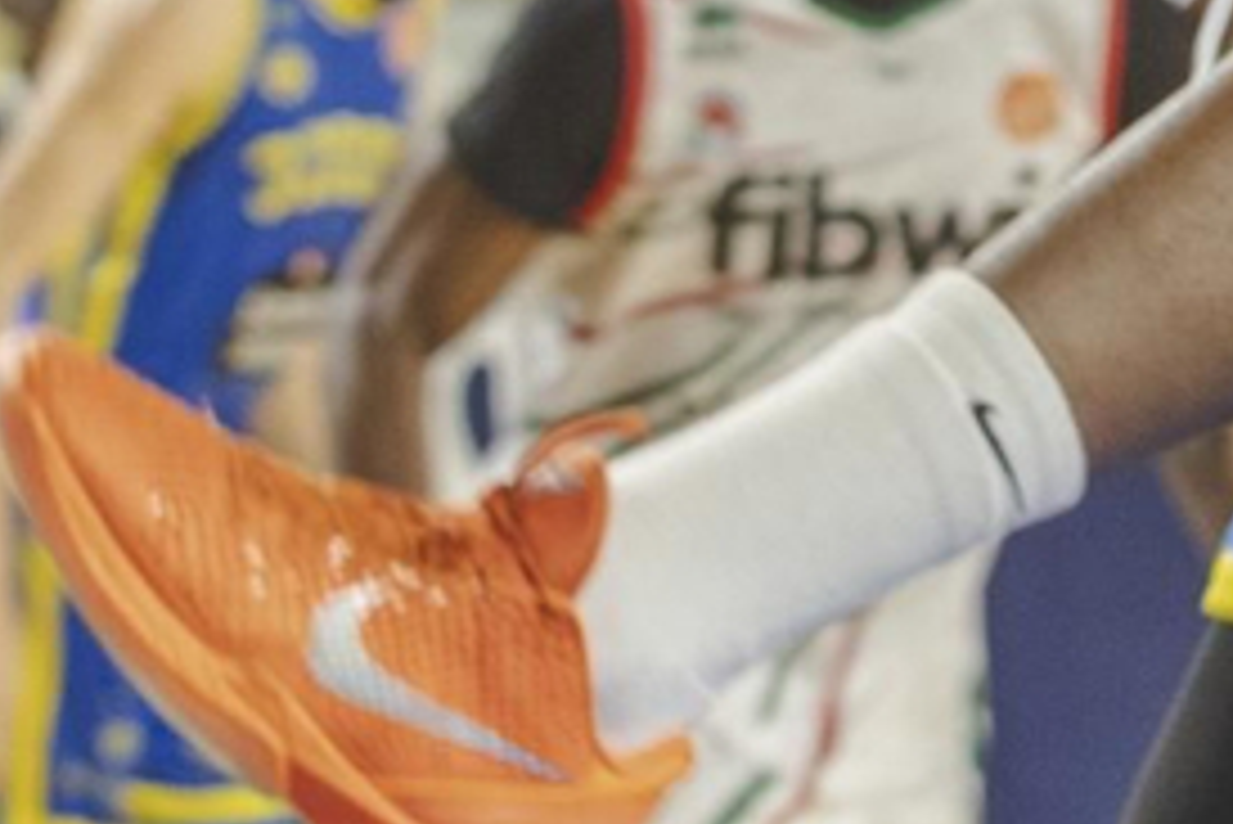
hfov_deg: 3.9
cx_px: 2754
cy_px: -1815
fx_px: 17716
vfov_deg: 2.6
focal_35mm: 517
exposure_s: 1/320
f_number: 3.5
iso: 800
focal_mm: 75
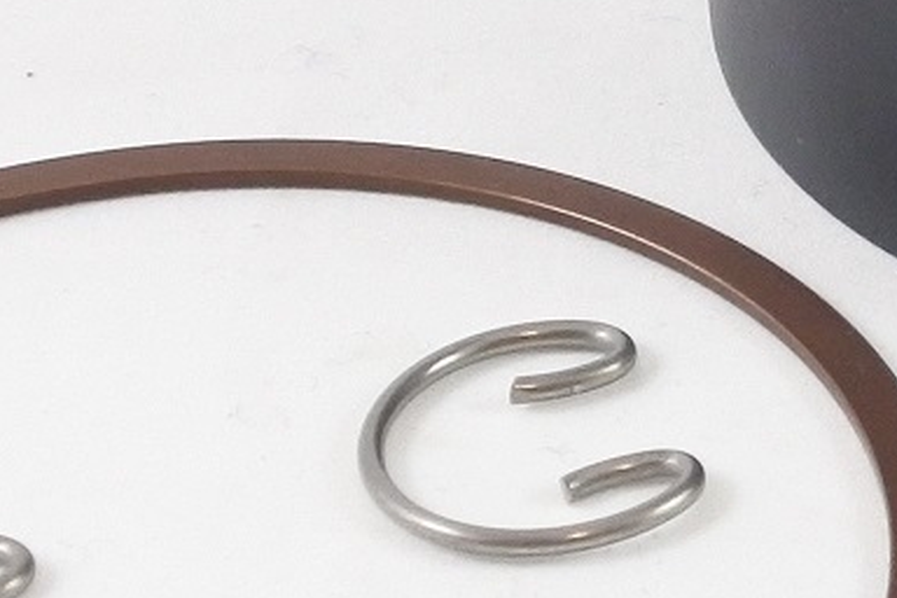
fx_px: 5780
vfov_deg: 5.9
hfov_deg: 8.7
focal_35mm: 232
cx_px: 1268
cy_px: -301
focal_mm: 15
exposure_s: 1/125
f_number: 4.2
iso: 560
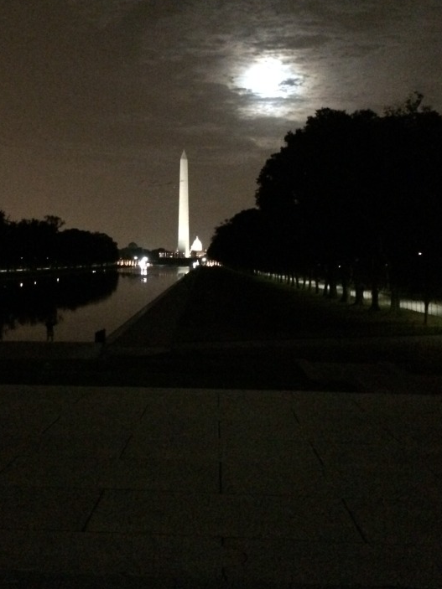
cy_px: 220
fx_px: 749
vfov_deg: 42.6
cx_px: 153
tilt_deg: +1.7
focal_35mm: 44
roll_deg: +0.8
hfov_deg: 32.6
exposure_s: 1/15
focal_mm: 4.15
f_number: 2.2
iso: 2000
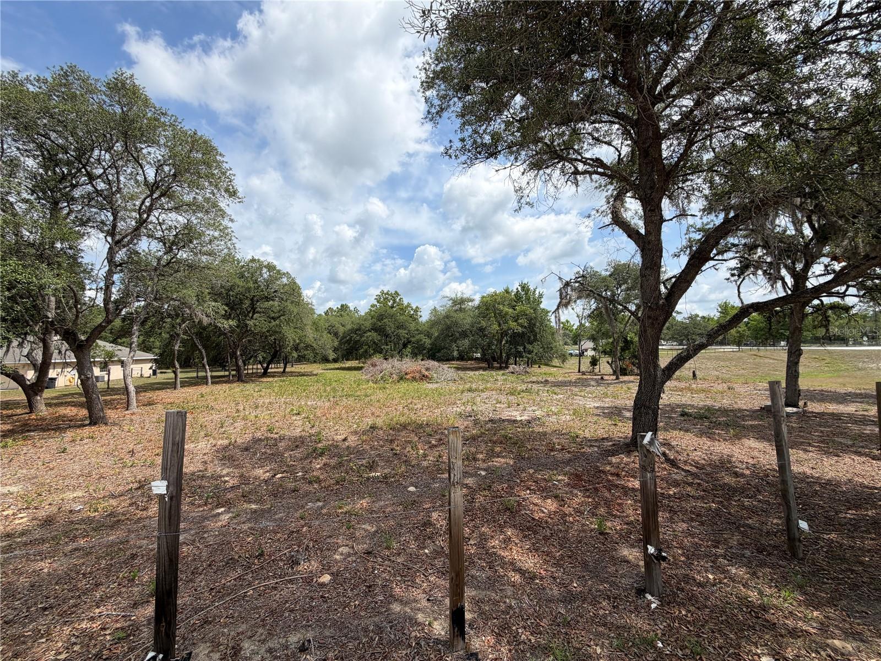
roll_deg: +1.7
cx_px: 440
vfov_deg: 85.7
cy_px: 330
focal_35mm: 14
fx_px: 356
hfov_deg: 102.1
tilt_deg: +3.5
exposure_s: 1/1087
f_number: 2.2
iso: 20
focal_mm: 2.22
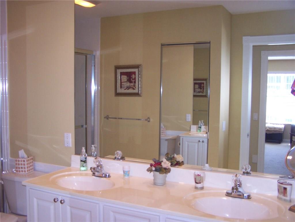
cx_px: 148
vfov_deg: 37.7
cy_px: 111
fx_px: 324
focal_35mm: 38
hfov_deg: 49.0
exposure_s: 1/60
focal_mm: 6.3
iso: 140
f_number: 2.8
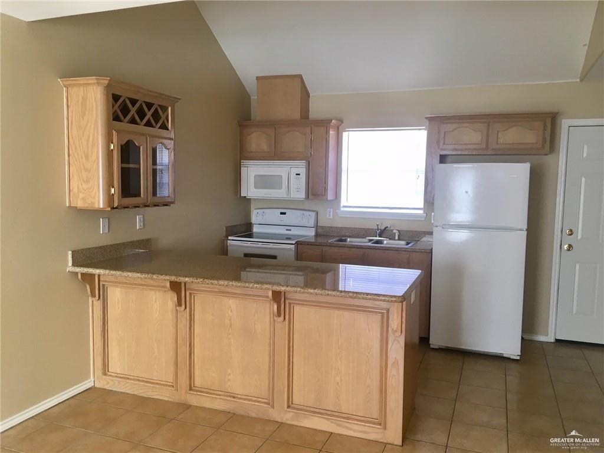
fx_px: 506
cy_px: 226
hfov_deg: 61.7
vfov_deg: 48.2
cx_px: 302
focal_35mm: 29
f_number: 2.2
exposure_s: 1/30
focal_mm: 4.15
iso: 80
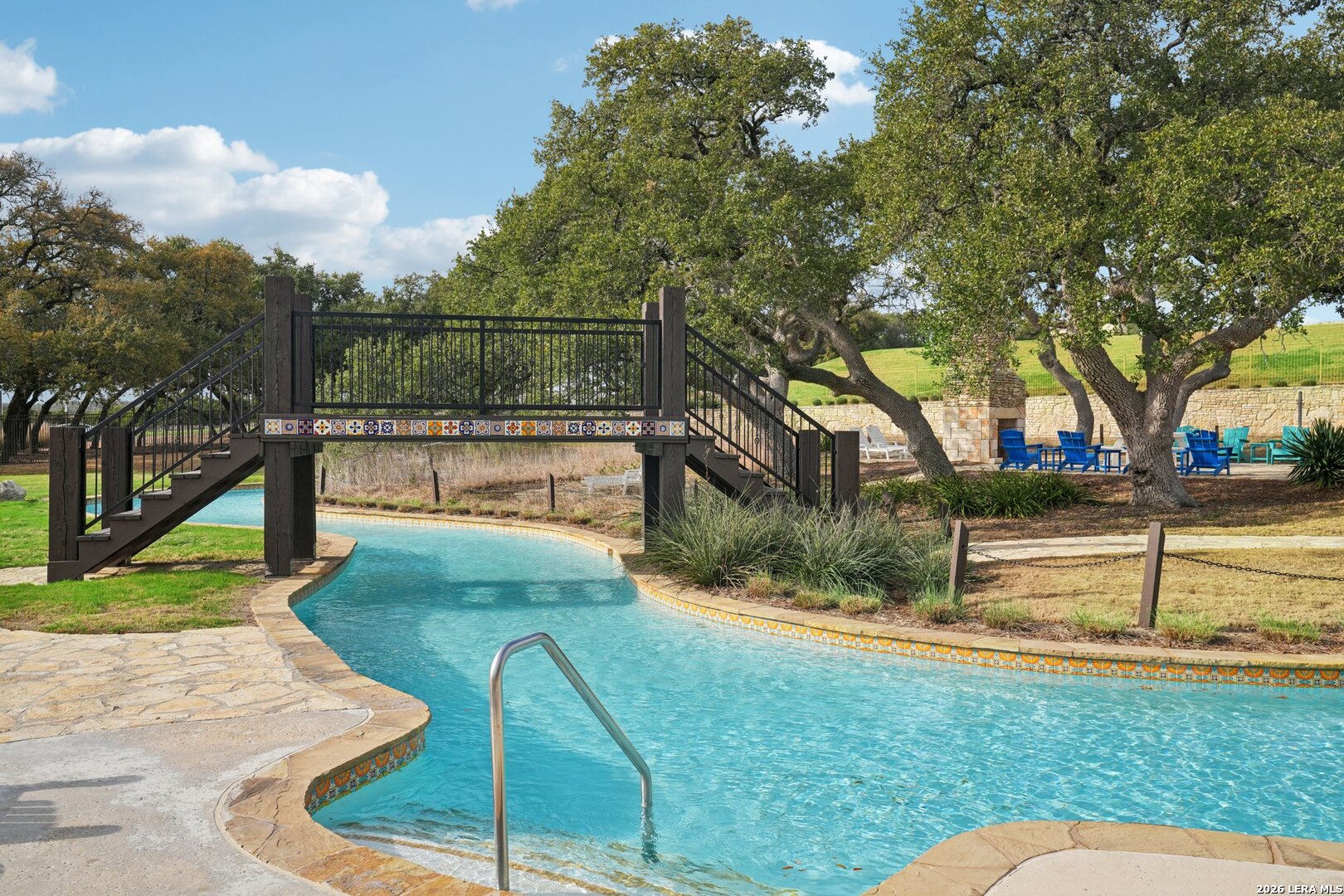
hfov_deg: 61.9
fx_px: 1120
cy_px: 448
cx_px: 672
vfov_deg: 43.6
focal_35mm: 30
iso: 200
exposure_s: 1/500
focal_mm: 30
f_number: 8
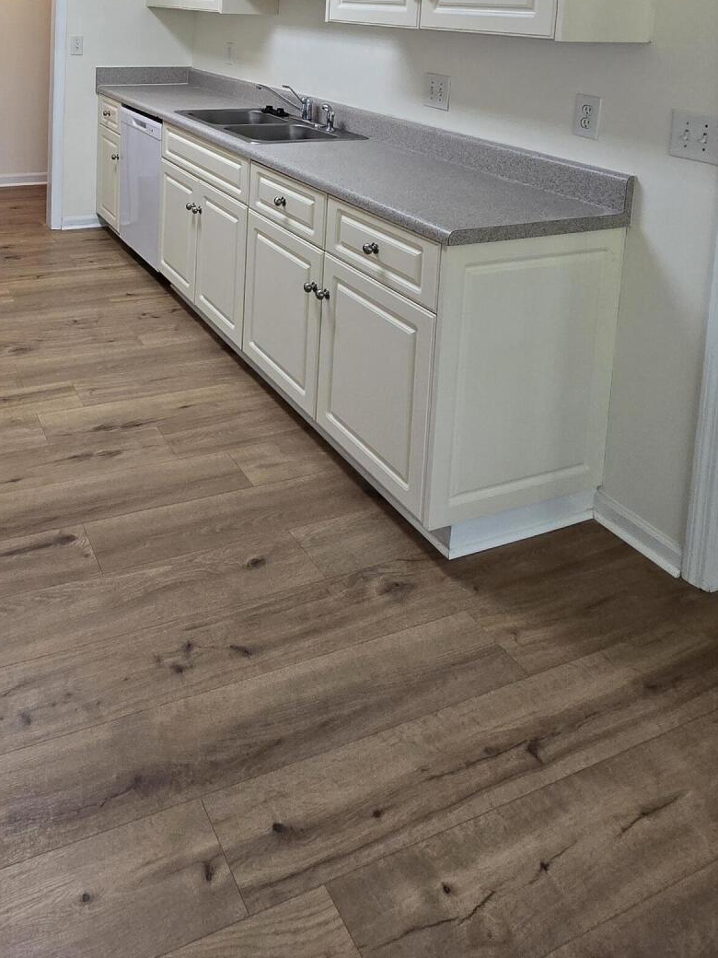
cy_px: 69
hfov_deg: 51.8
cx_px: 155
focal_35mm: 25
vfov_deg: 57.8
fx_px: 691
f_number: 2.2
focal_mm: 2.2
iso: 160
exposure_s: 1/60
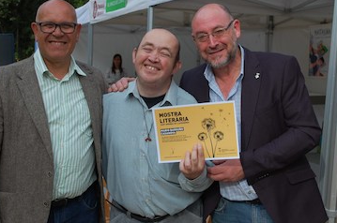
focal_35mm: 59
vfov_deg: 23.1
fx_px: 547
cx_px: 162
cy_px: 107
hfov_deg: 34.2
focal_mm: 35
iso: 200
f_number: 7.1
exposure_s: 1/200
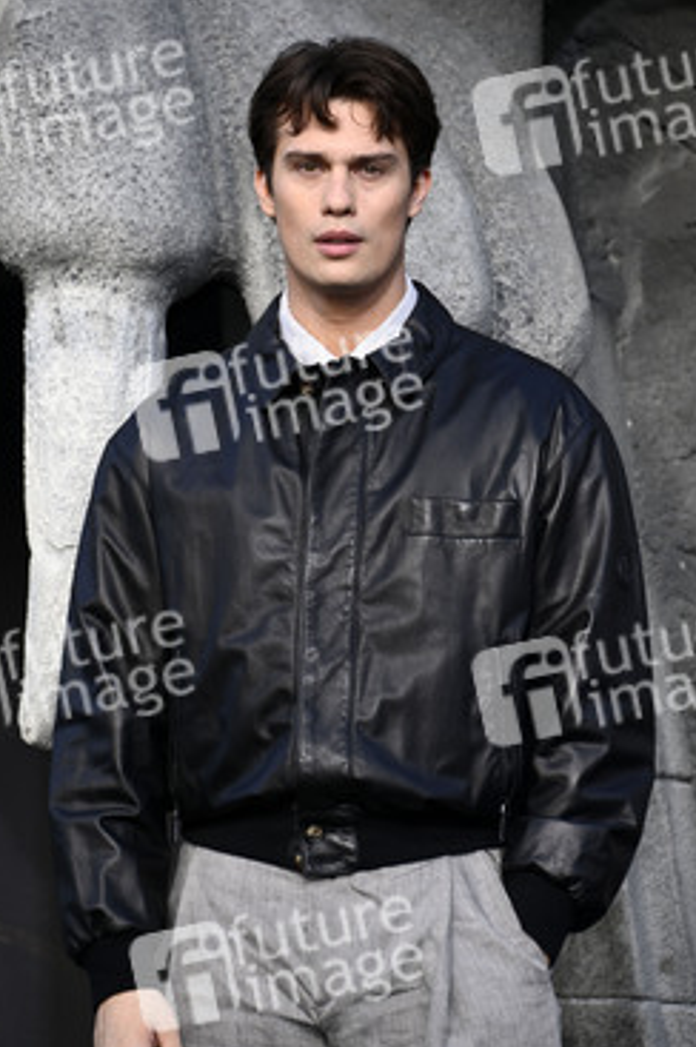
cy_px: 536
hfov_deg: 5.5
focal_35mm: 251
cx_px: 359
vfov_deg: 8.2
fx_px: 7292
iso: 250
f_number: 6.3
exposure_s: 1/250
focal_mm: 230
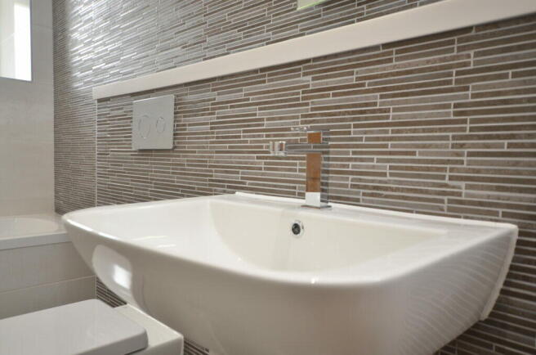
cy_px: 178
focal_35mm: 27
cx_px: 268
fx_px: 401
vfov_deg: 47.7
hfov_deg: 67.5
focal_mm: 18
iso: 500
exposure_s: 1/60
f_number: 4
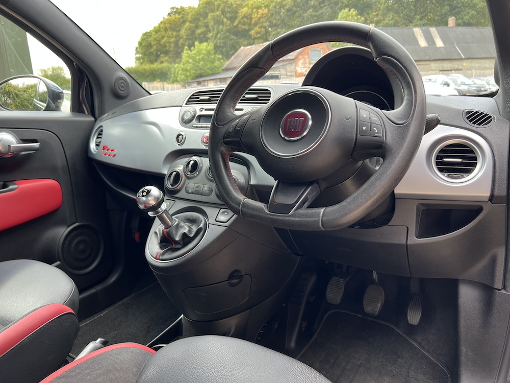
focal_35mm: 26
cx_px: 255
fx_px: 383
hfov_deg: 67.3
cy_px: 192
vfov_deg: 53.1
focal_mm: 5.7
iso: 32
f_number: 1.5
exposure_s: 1/124
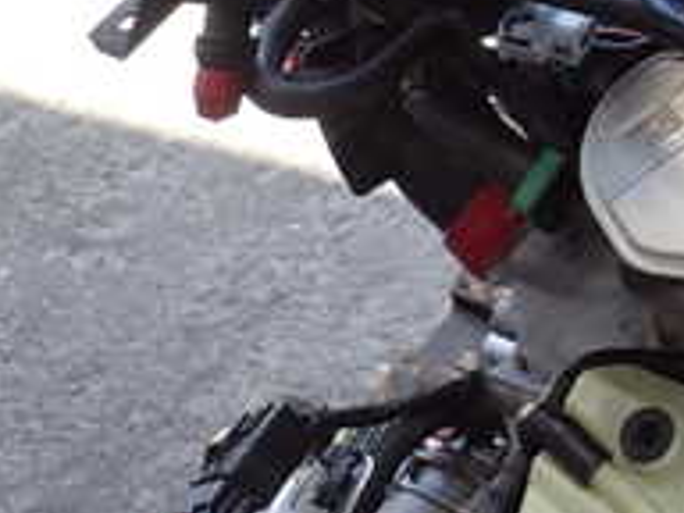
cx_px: 969
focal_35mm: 78
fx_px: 1541
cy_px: -253
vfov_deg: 17.1
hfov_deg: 21.7
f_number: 2.8
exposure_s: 1/100
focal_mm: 4.5
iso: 100
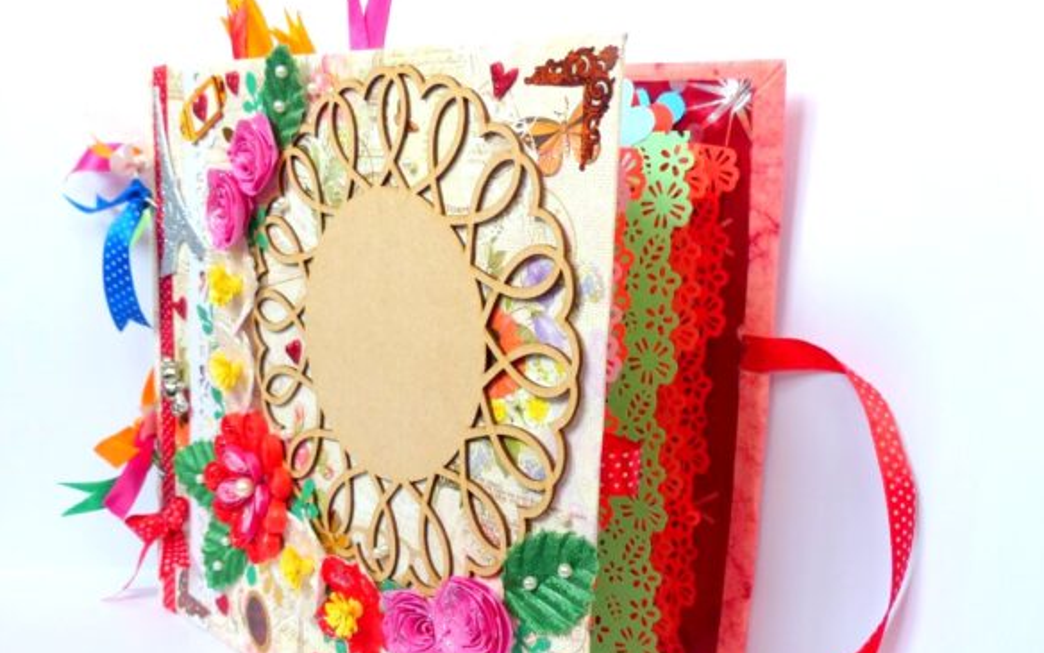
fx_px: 1053
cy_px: 390
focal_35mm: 37
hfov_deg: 52.7
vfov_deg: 34.3
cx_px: 533
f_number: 2.8
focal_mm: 6.2
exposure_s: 1/80
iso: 100
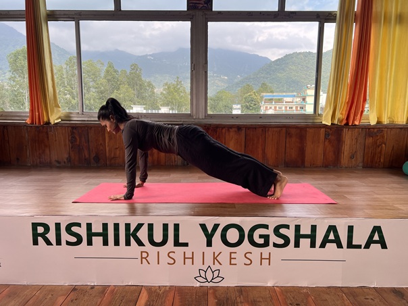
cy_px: 153
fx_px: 306
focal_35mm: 26
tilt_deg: -8.8
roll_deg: -0.5
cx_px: 204
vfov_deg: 53.1
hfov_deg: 67.3
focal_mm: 5.7
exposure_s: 1/121
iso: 50
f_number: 1.5
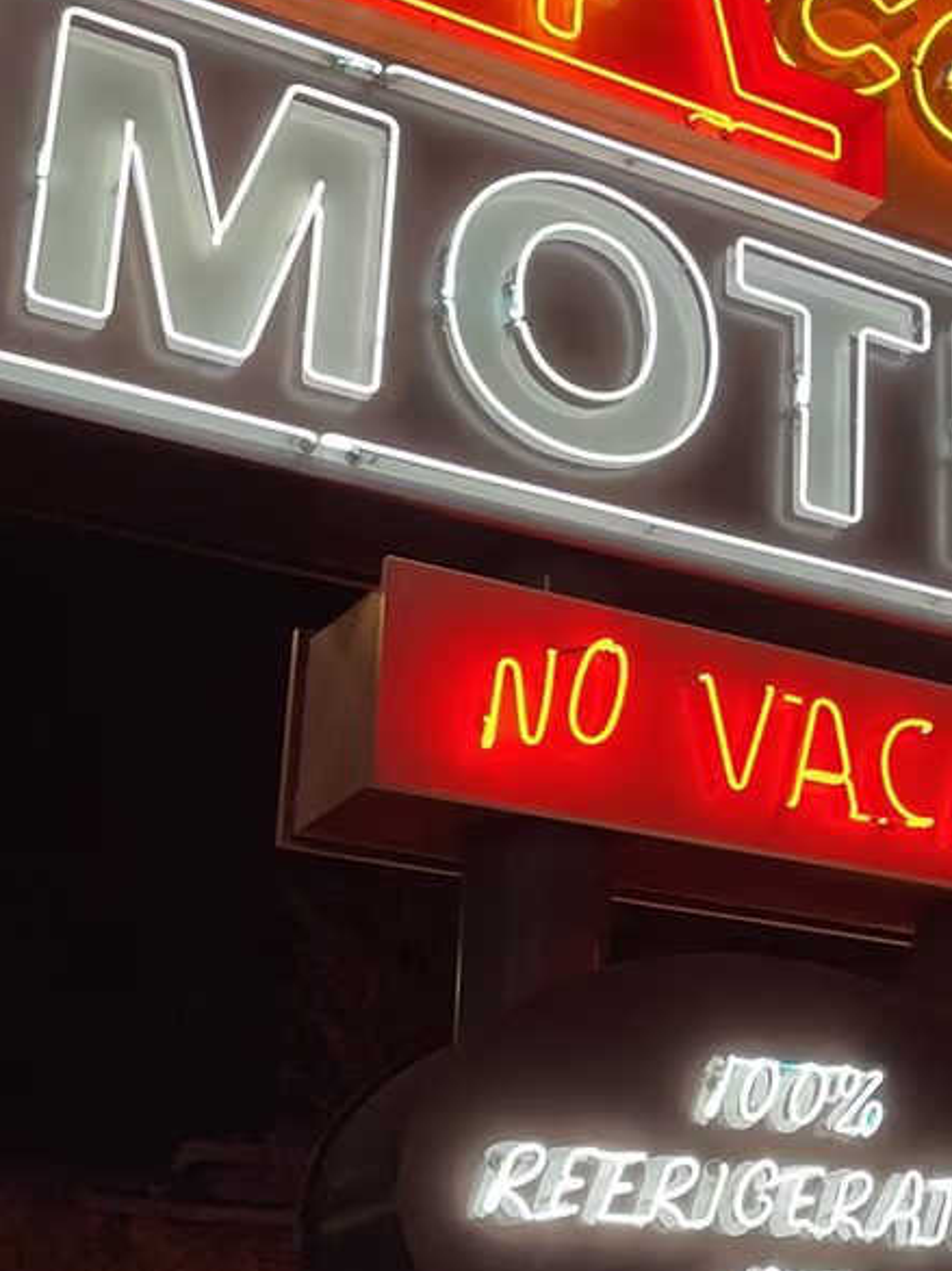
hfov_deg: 19.4
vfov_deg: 27.4
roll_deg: +2.5
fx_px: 2605
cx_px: 1160
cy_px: 714
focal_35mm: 71
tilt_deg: +21.0
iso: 80
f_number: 1.6
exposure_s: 1/60
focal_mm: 4.2
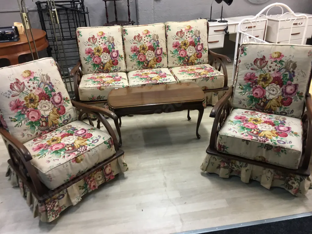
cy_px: 117
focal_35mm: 29
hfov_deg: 61.7
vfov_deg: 48.2
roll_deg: +1.9
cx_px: 156
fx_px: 261
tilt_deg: -23.4
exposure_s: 1/17
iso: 50
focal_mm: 4.15
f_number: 2.2
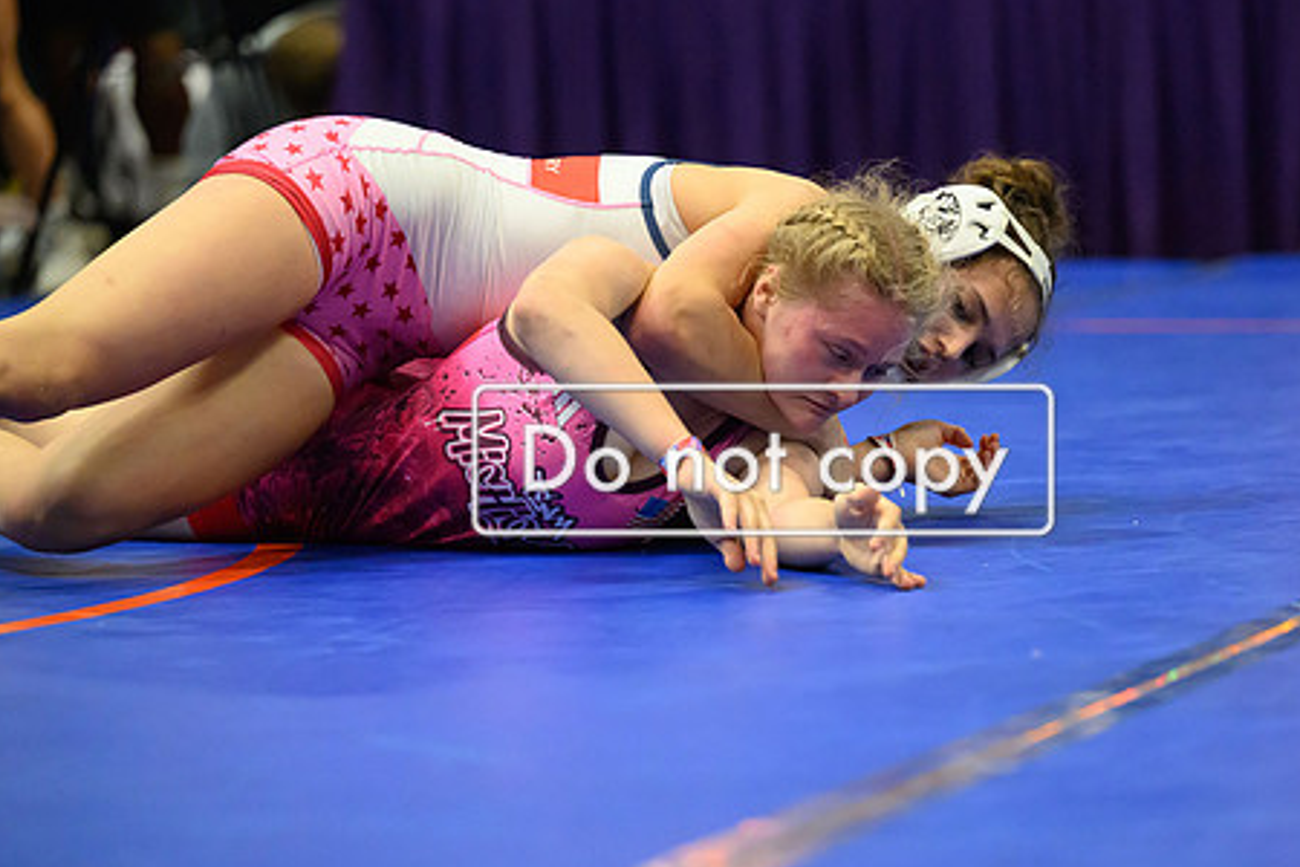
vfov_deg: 7.9
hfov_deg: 11.8
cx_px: 763
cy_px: 461
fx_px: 6283
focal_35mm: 174
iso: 11400
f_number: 2.8
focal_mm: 135
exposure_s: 1/800
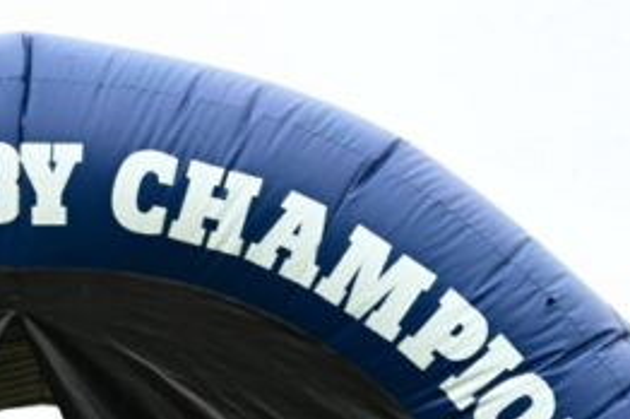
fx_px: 3968
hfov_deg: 9.0
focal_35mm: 227
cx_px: 14
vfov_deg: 5.9
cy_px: 778
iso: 1600
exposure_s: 1/1250
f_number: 4
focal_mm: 58
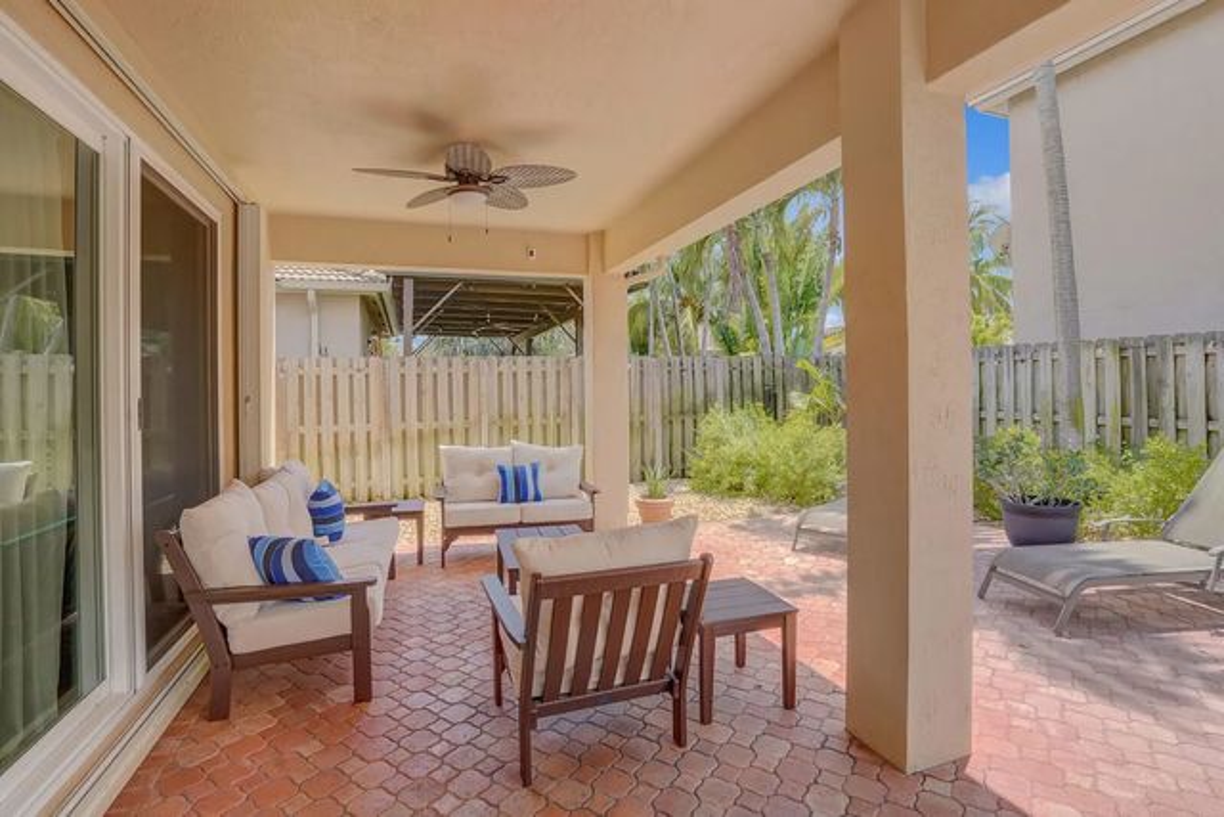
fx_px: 544
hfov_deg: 96.7
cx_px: 612
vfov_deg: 73.8
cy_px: 408
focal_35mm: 16
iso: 800
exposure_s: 1/500
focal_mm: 16
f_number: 8
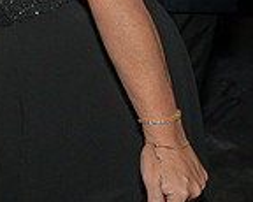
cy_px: -108
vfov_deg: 10.2
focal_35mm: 146
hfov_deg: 11.6
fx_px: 1092
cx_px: -282
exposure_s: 1/250
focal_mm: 24
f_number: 8
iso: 800
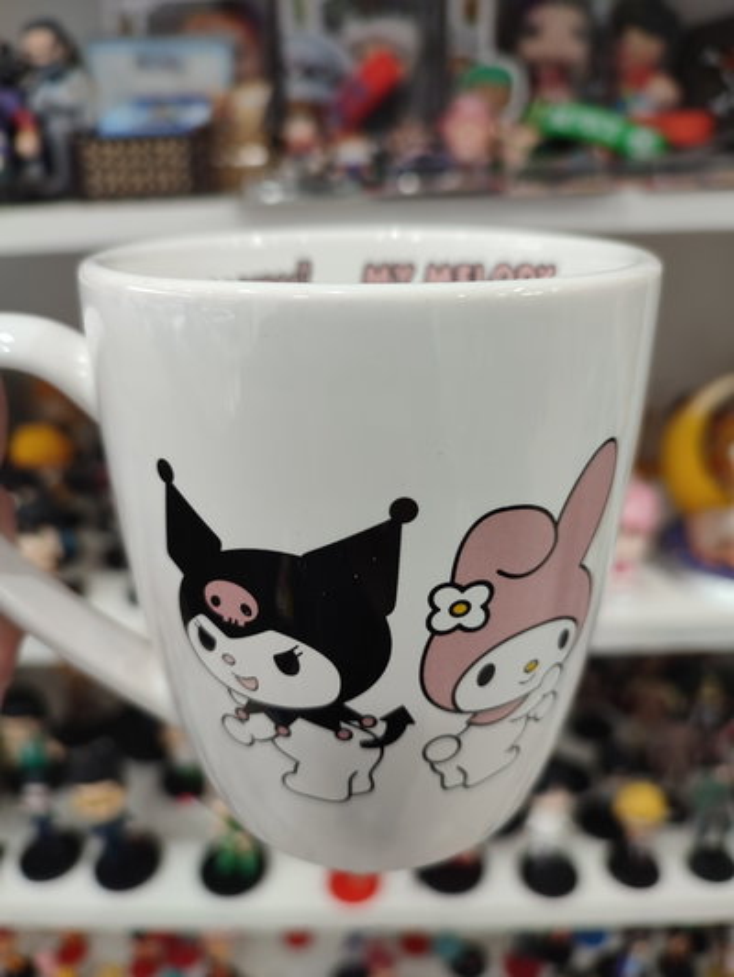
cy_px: 488
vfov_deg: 69.4
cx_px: 367
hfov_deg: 54.9
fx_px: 707
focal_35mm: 25
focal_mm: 6.04
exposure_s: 1/33
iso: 331
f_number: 1.9
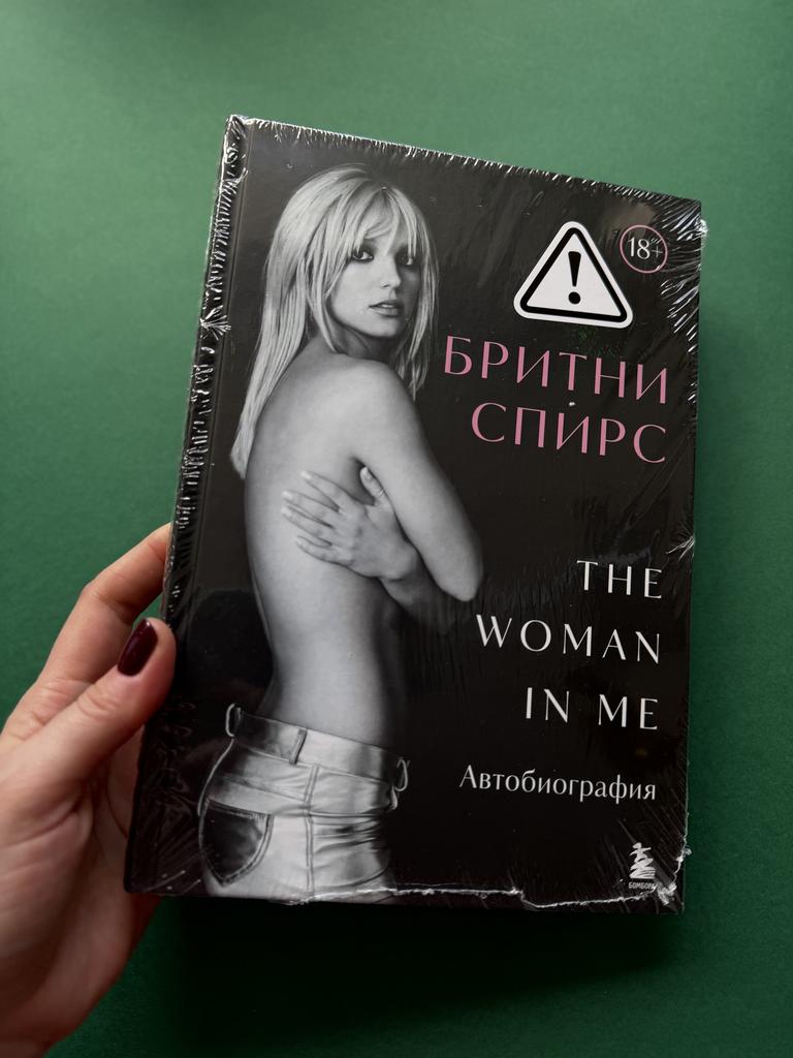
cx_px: 396
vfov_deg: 71.6
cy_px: 529
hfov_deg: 56.8
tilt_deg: -73.9
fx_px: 733
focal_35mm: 24
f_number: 1.78
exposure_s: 1/121
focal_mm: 6.76
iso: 80
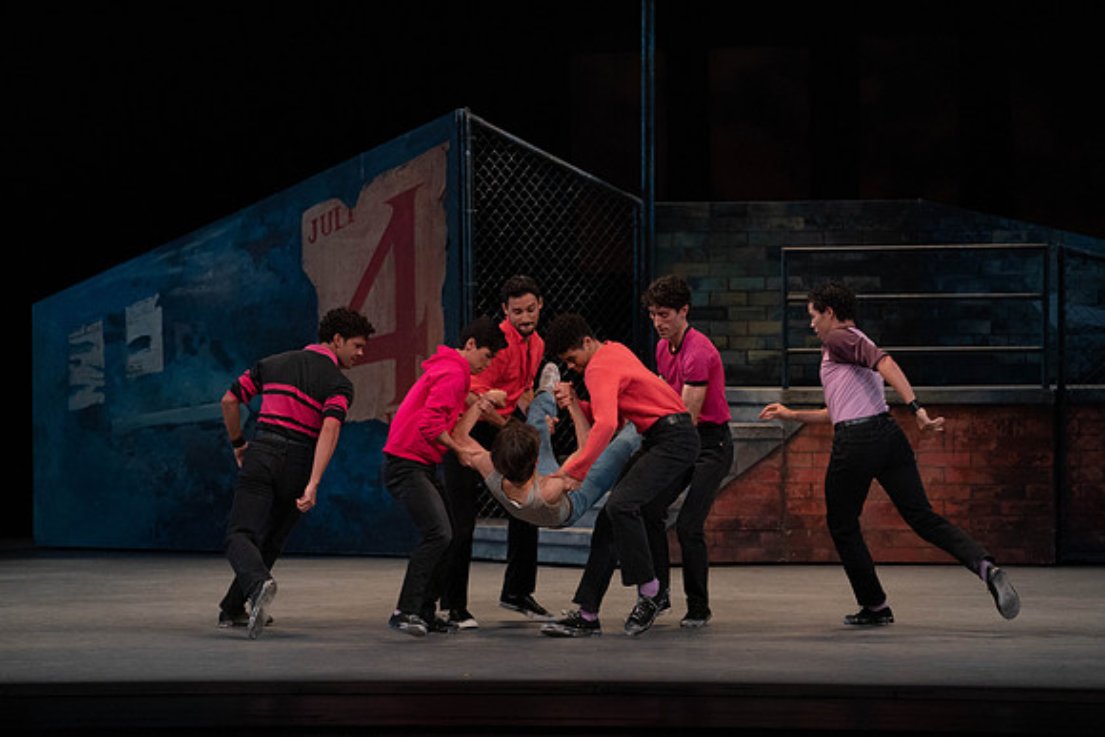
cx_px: 552
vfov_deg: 8.0
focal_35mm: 171
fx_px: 5250
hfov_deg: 12.0
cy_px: 368
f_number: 4.5
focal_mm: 171
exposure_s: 1/400
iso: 3200
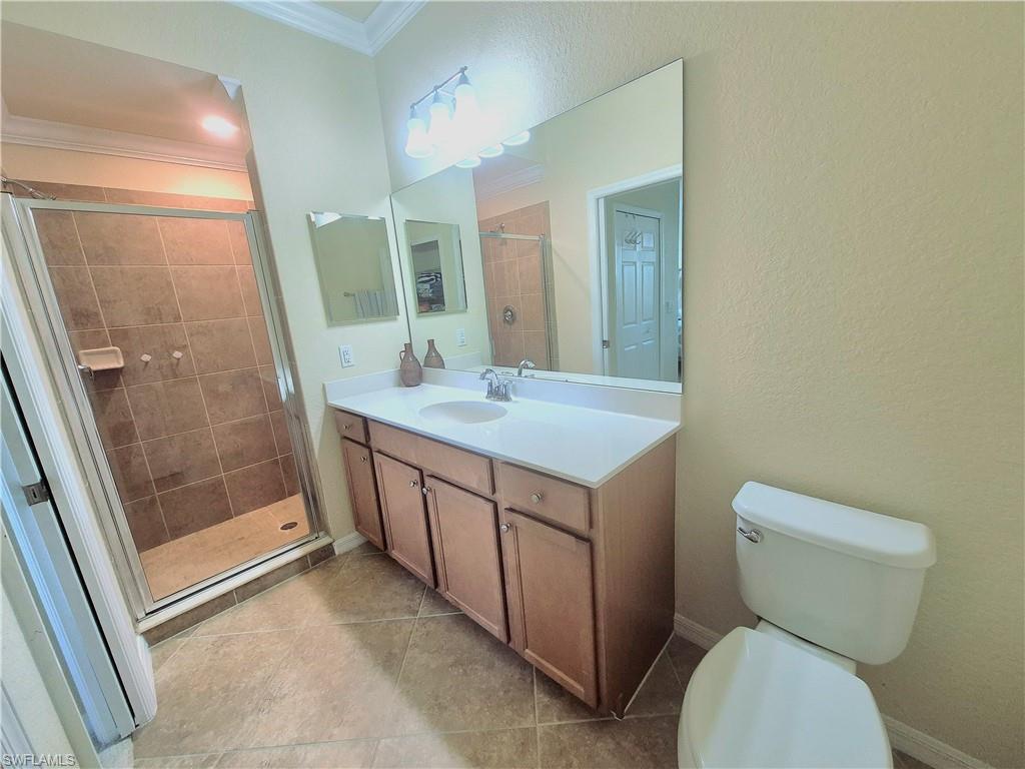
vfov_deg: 89.9
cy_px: 384
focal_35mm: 13
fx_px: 385
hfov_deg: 106.2
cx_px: 512
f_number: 2.2
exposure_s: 1/60.2
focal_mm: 1.74
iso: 250
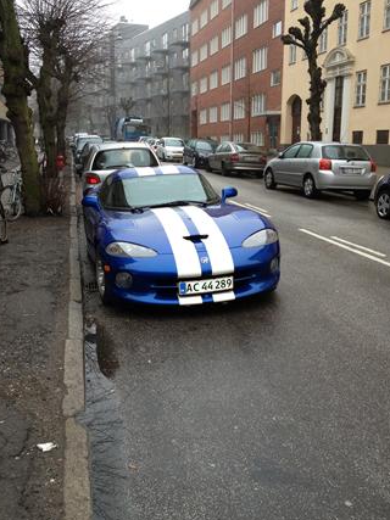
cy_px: 256
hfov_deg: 35.1
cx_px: 177
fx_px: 616
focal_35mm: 41
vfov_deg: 45.8
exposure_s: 1/120
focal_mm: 4.28
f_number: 2.4
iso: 80
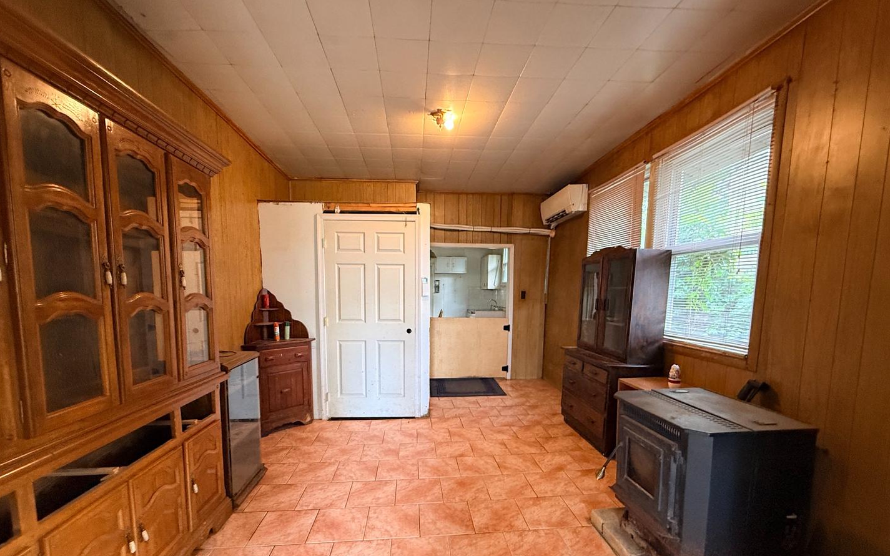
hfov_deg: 101.5
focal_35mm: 15
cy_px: 327
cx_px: 442
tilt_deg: -6.0
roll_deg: +0.6
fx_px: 364
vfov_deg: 74.1
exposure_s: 1/60
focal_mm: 2.22
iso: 500
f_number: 2.2
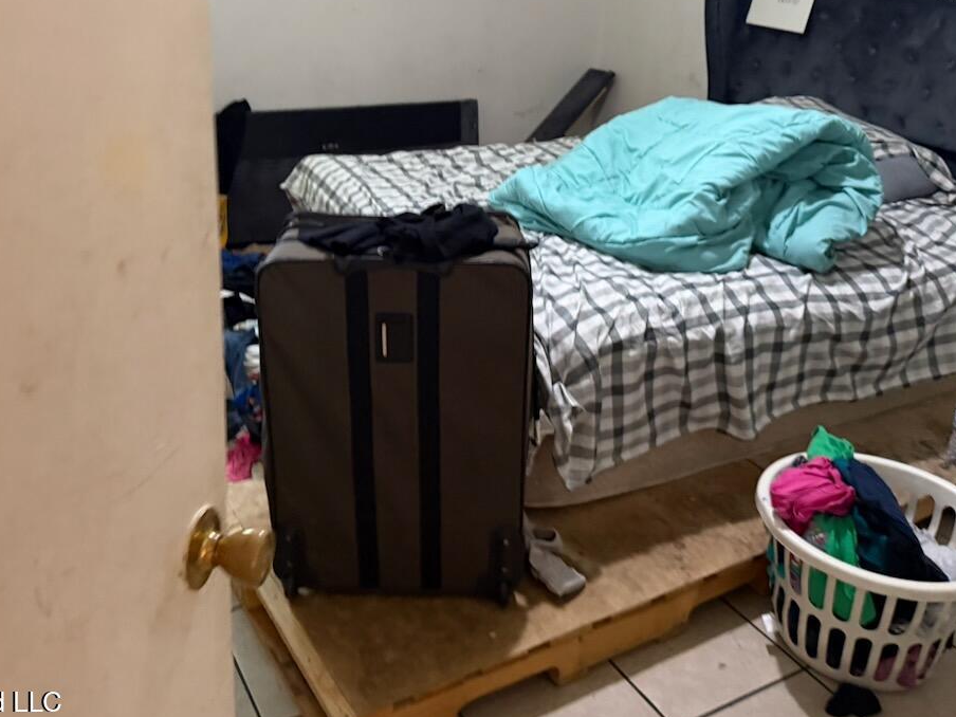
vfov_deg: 41.3
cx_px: 444
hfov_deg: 53.9
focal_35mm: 34
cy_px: 239
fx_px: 939
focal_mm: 6.76
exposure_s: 1/30
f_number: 1.78
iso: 800
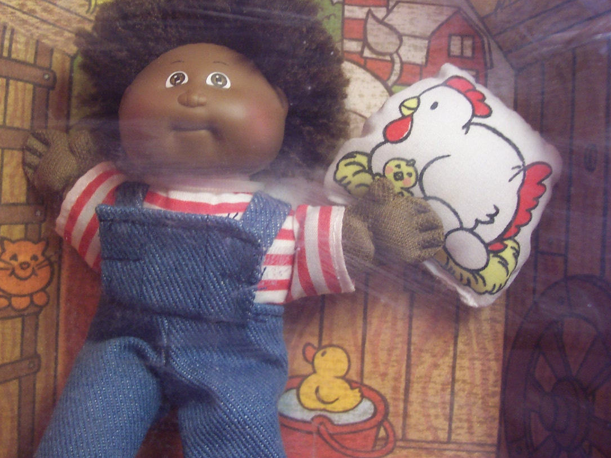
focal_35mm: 41
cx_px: 284
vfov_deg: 35.1
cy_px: 205
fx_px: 724
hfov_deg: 45.7
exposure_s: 1/30
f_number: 2.8
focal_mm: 5.6
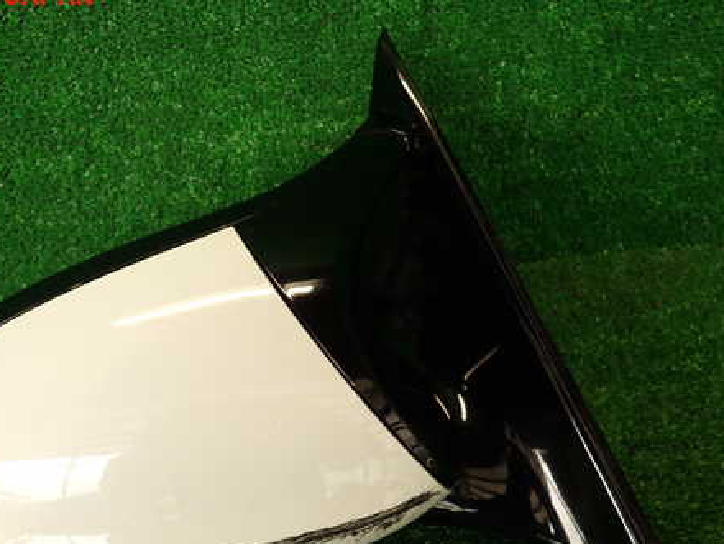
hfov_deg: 53.5
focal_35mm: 34
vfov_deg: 41.5
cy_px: 343
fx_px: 711
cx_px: 287
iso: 100
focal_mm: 4.5
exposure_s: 1/60
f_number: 2
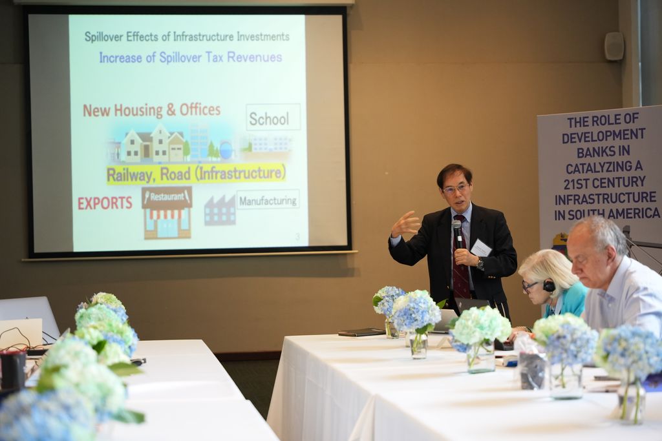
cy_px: 220
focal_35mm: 70
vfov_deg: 19.5
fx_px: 1287
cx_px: 331
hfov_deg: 28.8
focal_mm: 70
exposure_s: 1/125
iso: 2000
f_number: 2.8
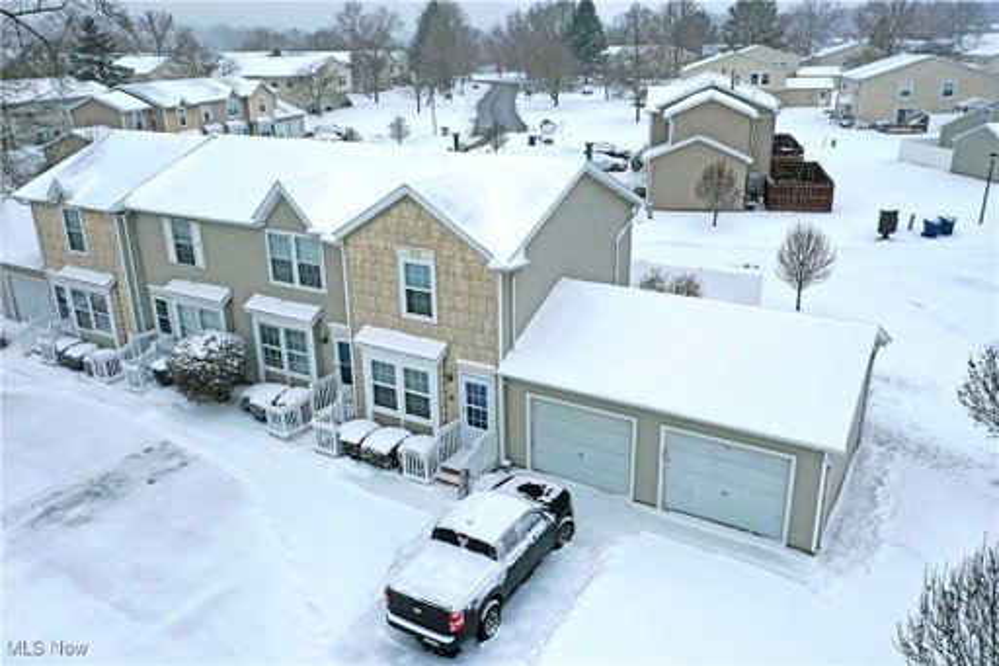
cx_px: 500
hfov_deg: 65.5
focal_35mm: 28
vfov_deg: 46.4
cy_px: 333
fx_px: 777
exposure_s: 1/500
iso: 100
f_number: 6.3
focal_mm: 10.26
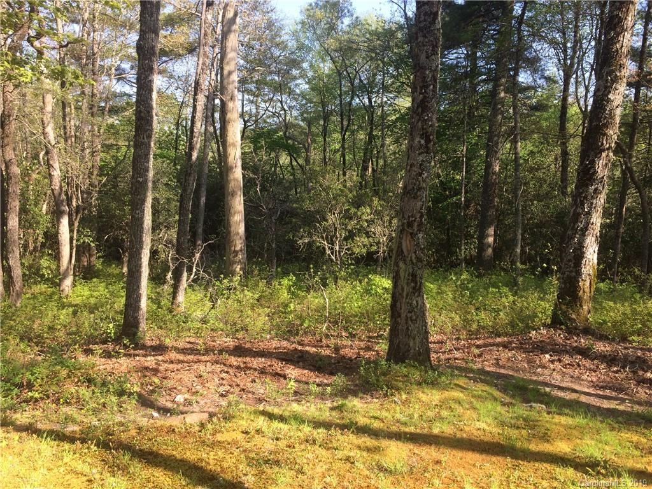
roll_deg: -3.2
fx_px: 546
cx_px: 326
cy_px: 244
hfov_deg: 61.7
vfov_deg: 48.2
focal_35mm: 29
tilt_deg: -7.3
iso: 32
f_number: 2.2
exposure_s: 1/427
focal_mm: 4.15
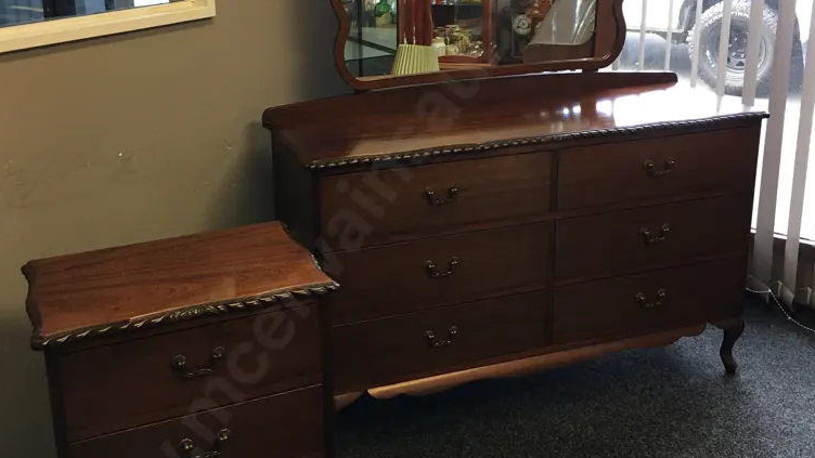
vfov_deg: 27.6
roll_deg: +0.5
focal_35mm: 43
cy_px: 155
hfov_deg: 47.4
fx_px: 929
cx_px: 403
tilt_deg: -15.0
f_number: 2.2
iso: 50
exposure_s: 1/33
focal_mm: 4.15
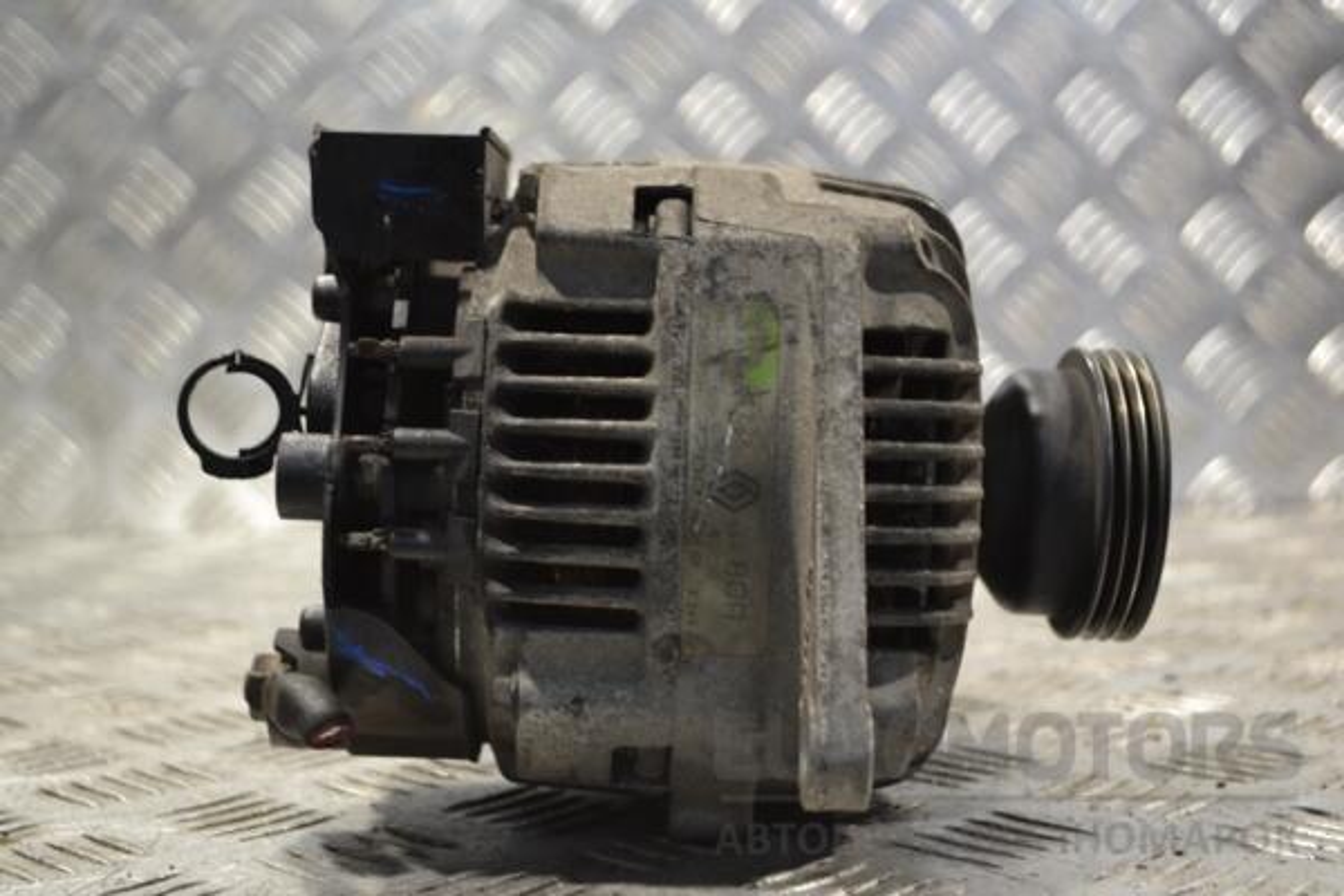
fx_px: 1960
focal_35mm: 52
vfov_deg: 25.8
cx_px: 672
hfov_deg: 37.9
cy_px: 448
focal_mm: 35
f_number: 5
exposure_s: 1/60
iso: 500
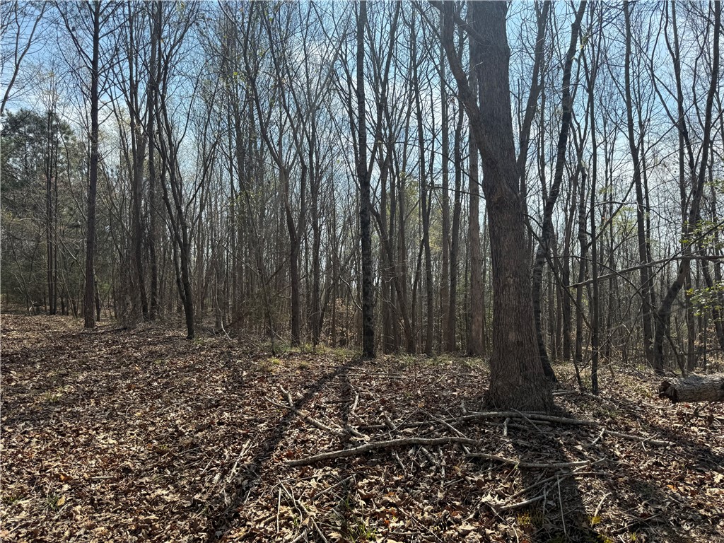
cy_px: 272
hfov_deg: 71.6
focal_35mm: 24
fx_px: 502
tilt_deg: +5.8
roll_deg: +1.2
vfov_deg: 56.8
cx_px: 362
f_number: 1.78
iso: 80
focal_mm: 6.76
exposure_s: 1/3145
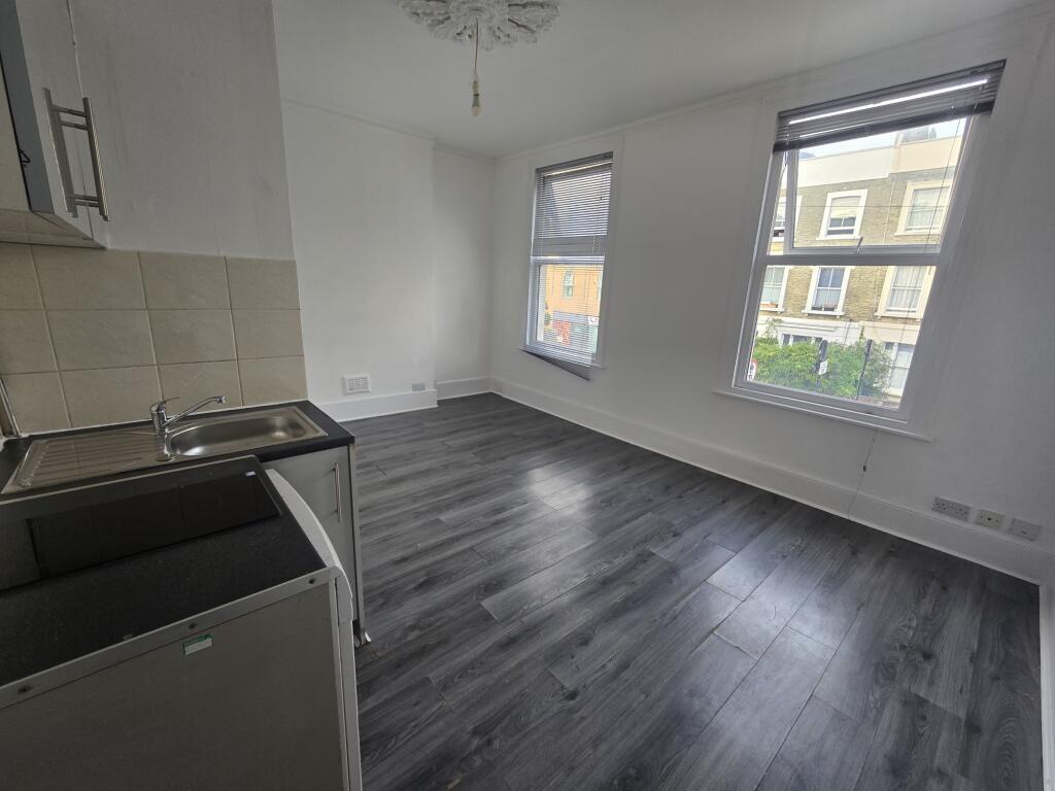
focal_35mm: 13
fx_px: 396
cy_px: 396
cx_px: 528
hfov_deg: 106.2
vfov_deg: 89.9
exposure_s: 1/50
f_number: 2.2
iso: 64
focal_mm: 2.2
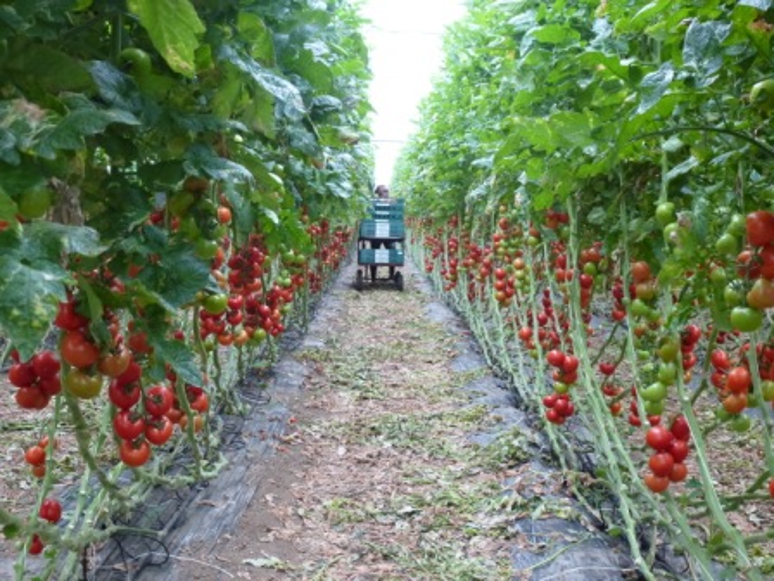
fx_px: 917
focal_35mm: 41
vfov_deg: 35.1
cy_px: 290
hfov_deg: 45.8
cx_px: 387
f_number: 3.9
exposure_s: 1/50
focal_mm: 7.4
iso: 400
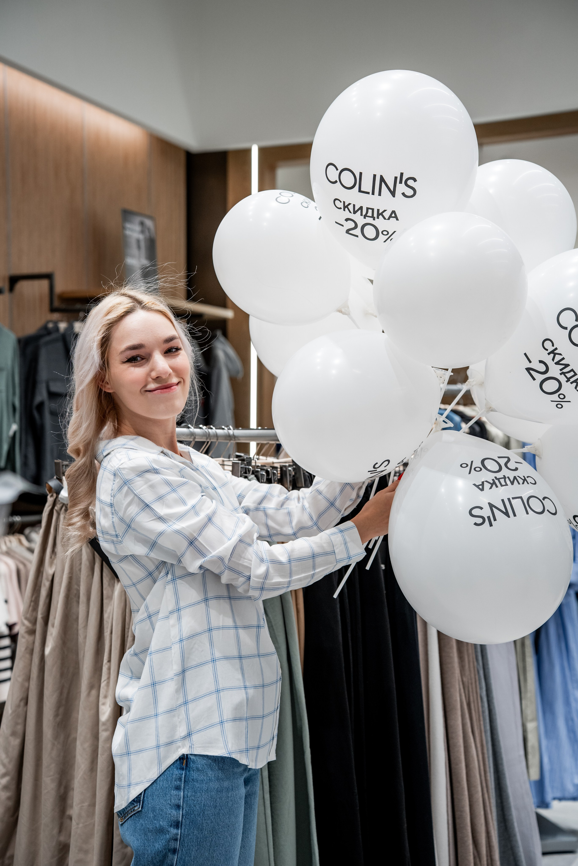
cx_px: 289
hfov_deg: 24.6
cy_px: 433
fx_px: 1324
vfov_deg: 36.2
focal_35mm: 55
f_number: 4
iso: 800
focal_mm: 55
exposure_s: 1/250
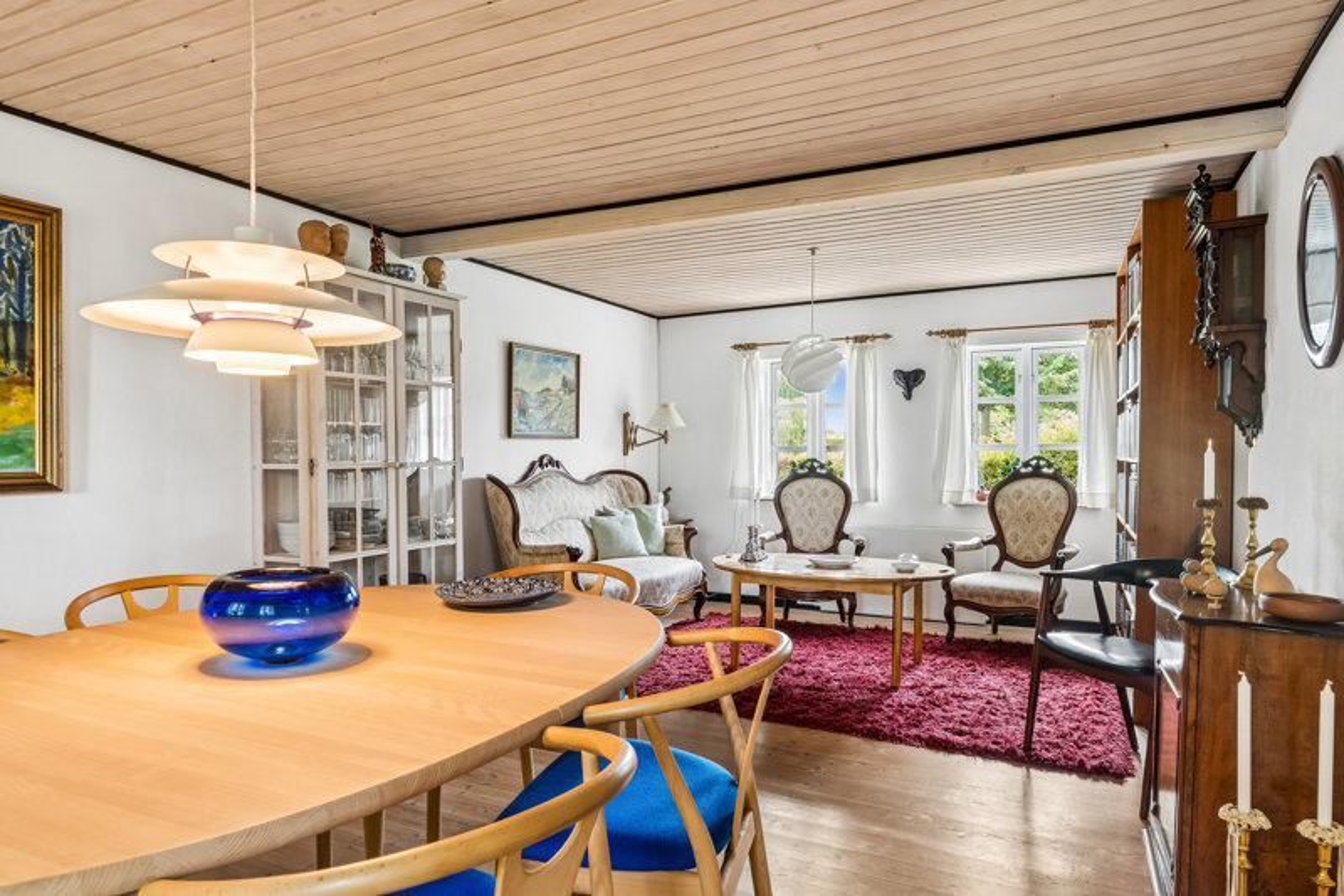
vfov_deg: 57.8
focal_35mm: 22
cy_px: 448
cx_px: 672
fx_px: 812
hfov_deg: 79.2
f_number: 8
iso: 200
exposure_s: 4
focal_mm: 14.5
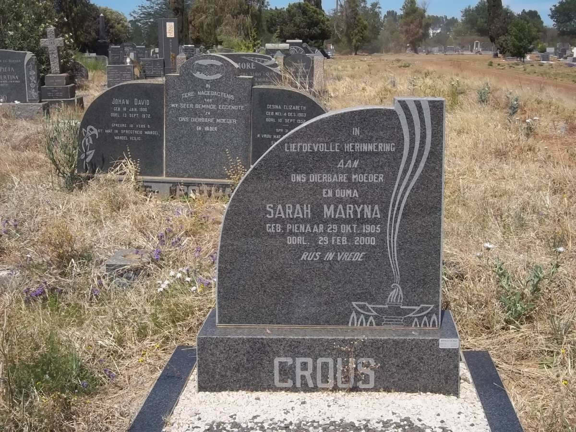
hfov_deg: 38.2
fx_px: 832
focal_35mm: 50
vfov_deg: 29.1
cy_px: 216
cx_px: 288
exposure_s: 1/400
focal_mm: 8.8
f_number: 7
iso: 80
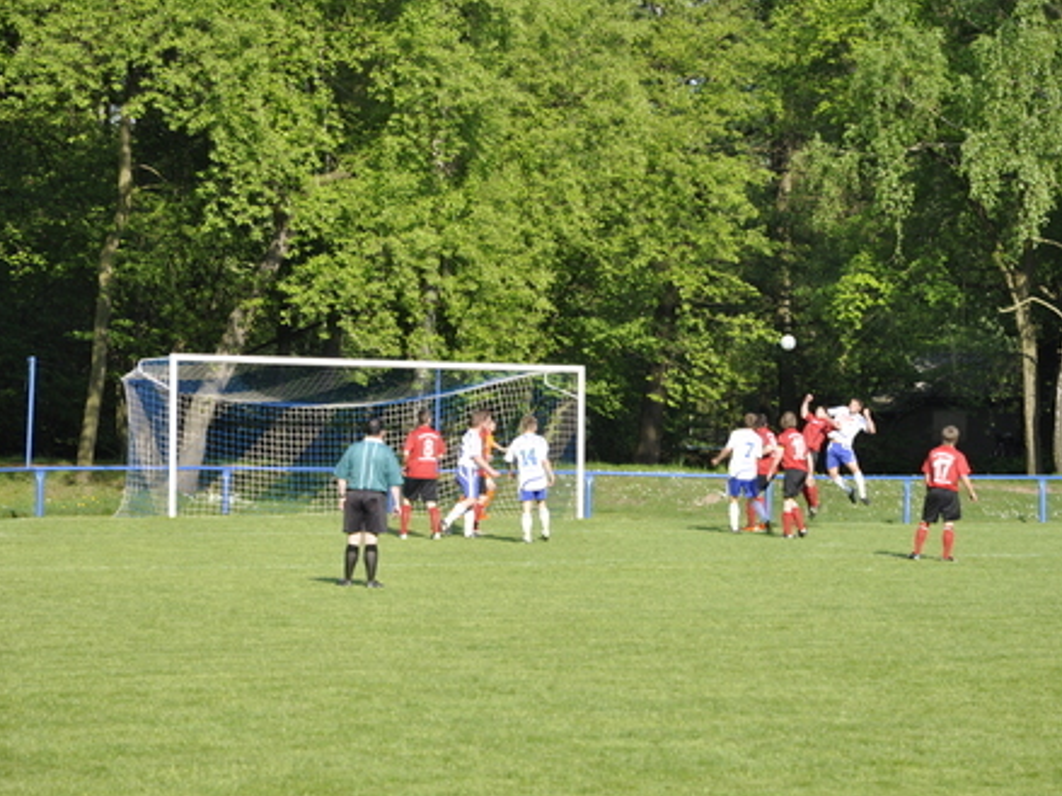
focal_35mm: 140
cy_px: 397
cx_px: 581
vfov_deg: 10.6
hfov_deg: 14.1
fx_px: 4280
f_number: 8
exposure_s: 1/250
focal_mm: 85
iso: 200
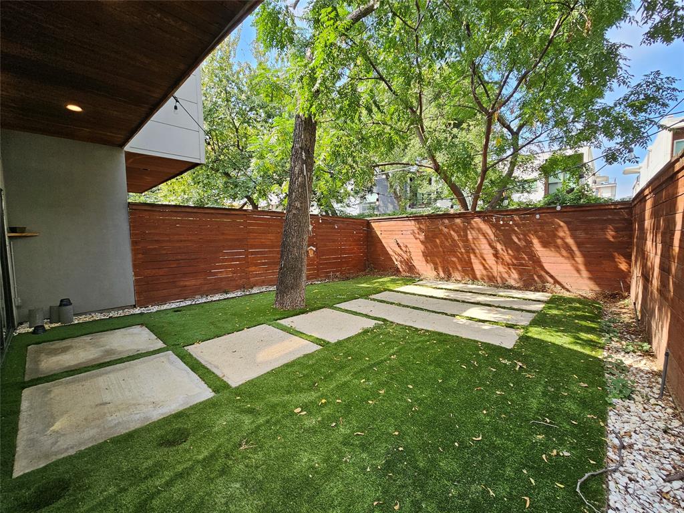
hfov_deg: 106.2
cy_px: 256
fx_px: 257
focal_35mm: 13
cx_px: 342
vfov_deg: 89.9
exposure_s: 1/359
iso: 50
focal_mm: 2.2
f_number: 2.2
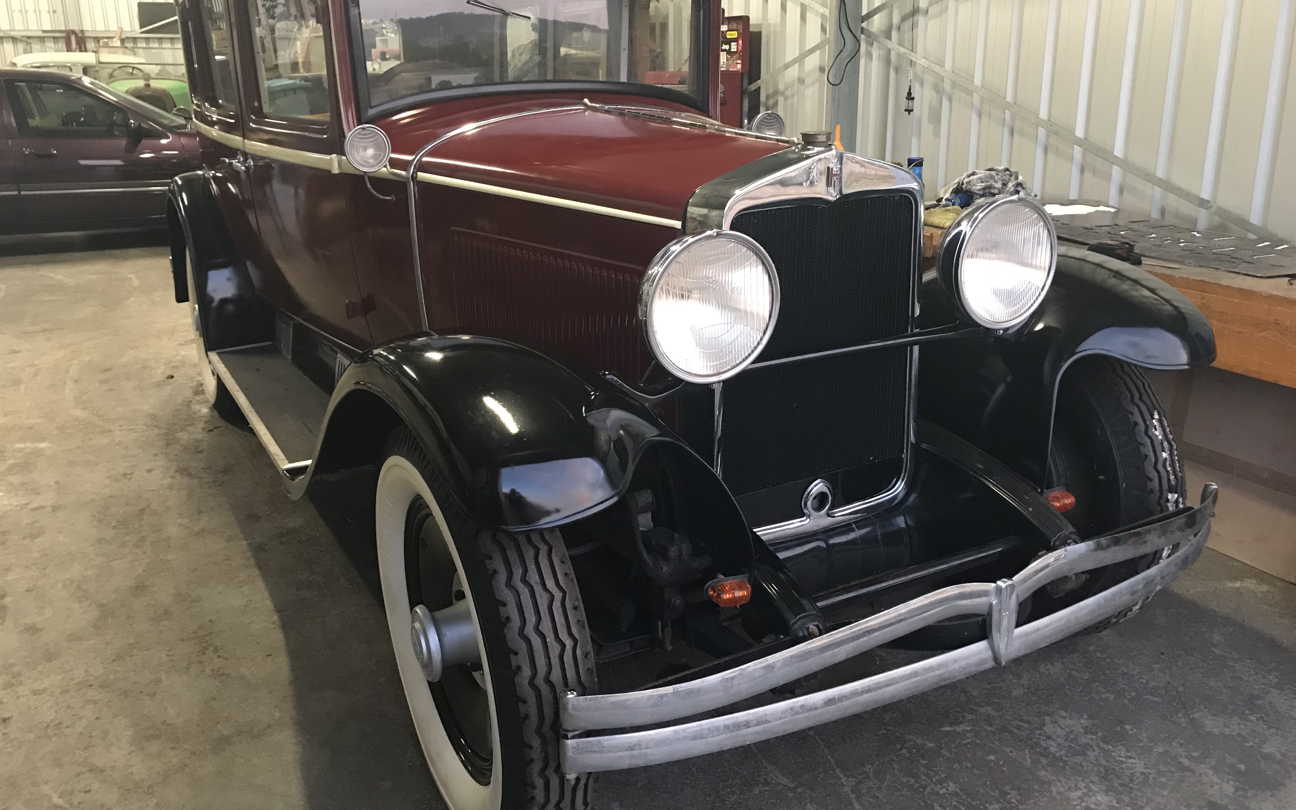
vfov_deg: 41.8
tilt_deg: -14.9
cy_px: 379
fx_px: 1060
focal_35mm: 30
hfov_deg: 62.9
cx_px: 647
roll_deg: +0.3
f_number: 1.8
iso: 100
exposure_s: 1/13
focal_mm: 3.99
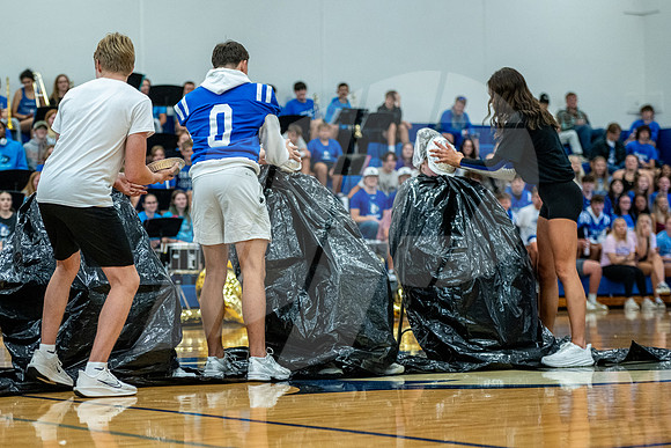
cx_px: 268
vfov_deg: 13.6
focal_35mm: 100
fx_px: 1873
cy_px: 252
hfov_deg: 20.3
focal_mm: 80
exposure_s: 1/500
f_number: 2.8
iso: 3200
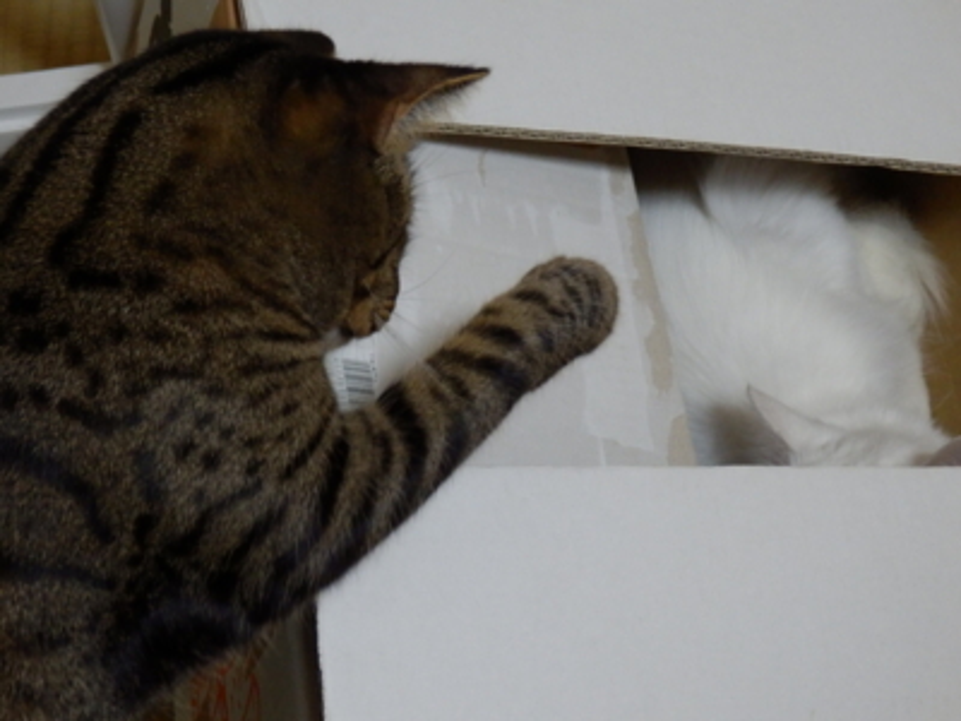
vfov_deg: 22.3
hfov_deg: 29.4
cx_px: 480
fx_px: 1832
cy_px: 360
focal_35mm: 66
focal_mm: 11.9
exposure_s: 1/50
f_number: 4.4
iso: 800
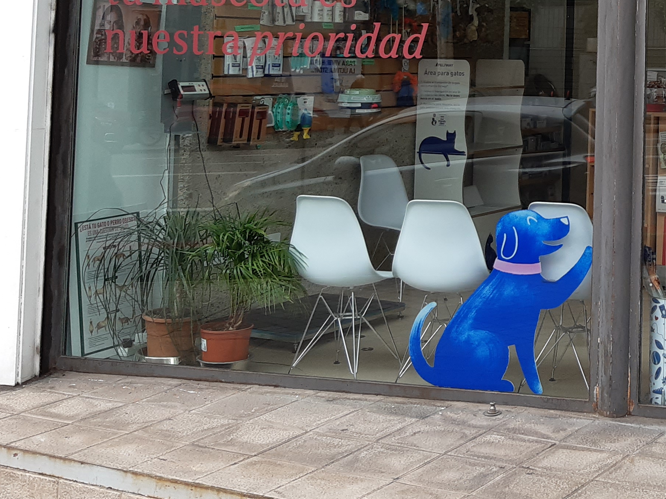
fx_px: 1270
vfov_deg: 21.3
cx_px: 629
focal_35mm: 66
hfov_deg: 28.0
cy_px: -26
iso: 40
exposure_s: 1/233
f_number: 1.7
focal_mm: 3.92
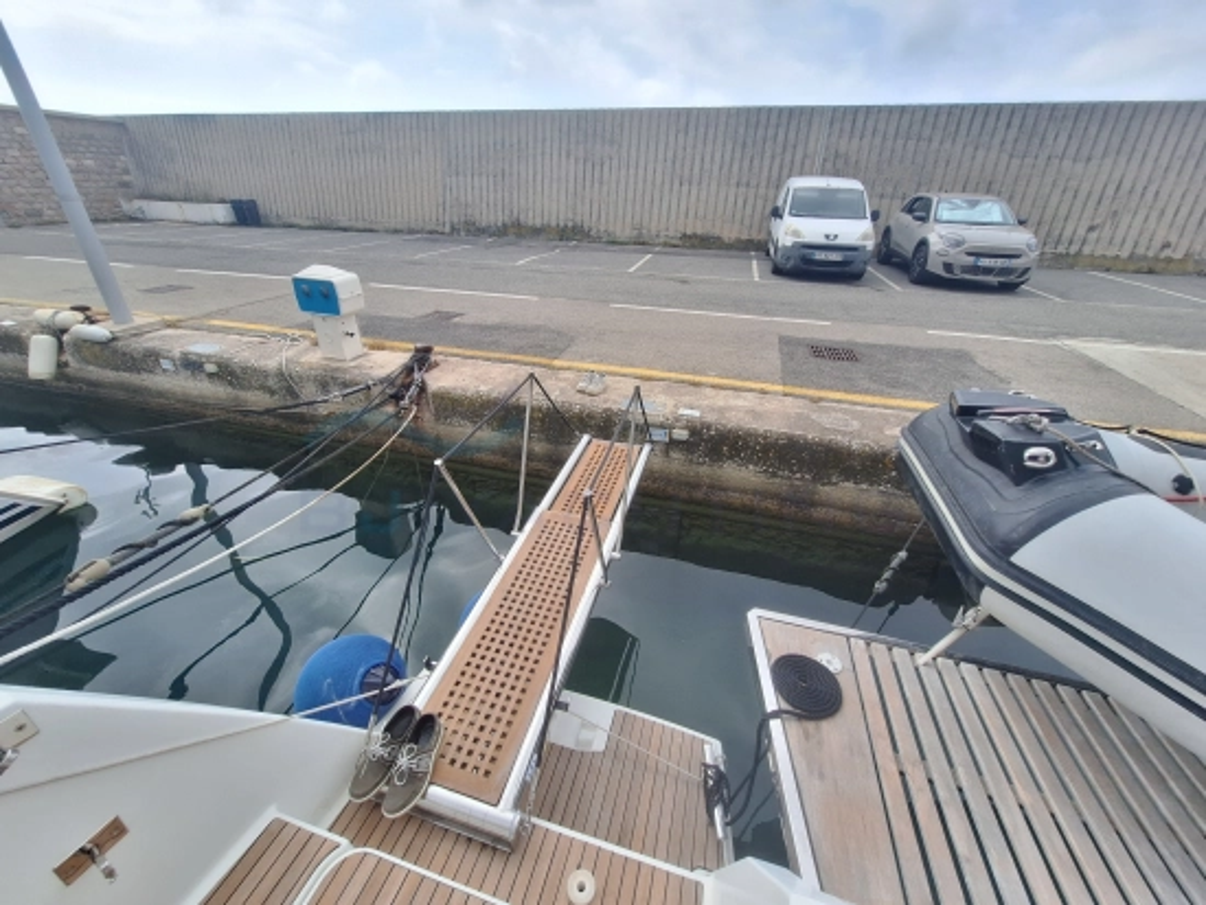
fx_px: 453
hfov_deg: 106.2
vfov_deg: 90.0
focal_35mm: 13
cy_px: 452
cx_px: 603
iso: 40
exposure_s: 1/2016
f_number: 2.2
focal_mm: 1.74
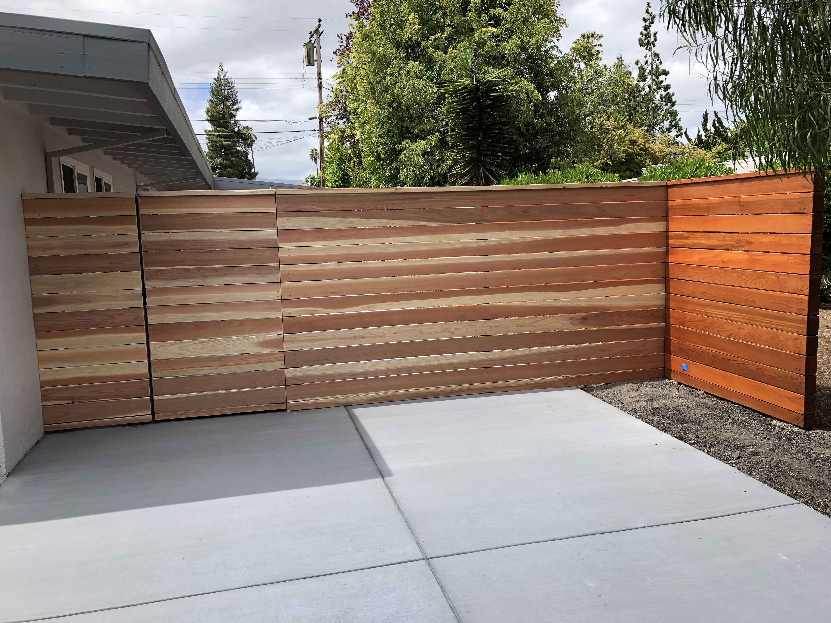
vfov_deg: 49.7
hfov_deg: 63.4
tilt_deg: -6.1
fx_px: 672
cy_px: 312
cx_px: 416
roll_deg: +1.8
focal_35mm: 28
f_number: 1.8
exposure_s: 1/1066
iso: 20
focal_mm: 4
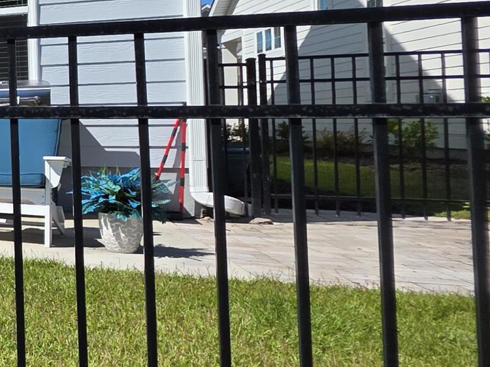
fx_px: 708
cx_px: -449
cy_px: 115
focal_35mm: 50
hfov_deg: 20.6
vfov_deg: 28.9
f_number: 1.9
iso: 40
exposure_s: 1/2657
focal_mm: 2.2
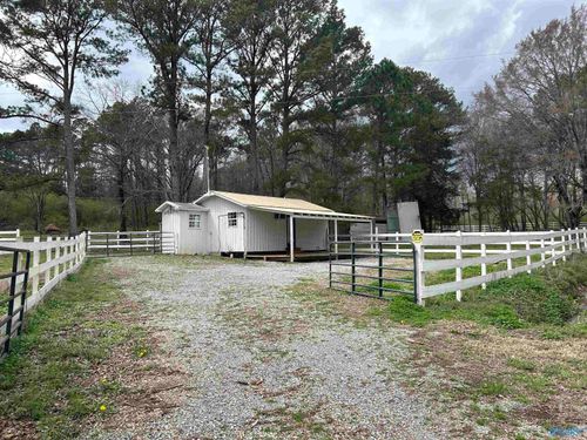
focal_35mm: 26
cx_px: 294
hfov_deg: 67.3
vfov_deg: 53.1
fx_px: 441
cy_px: 220
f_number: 1.5
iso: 50
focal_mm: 5.7
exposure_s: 1/1934
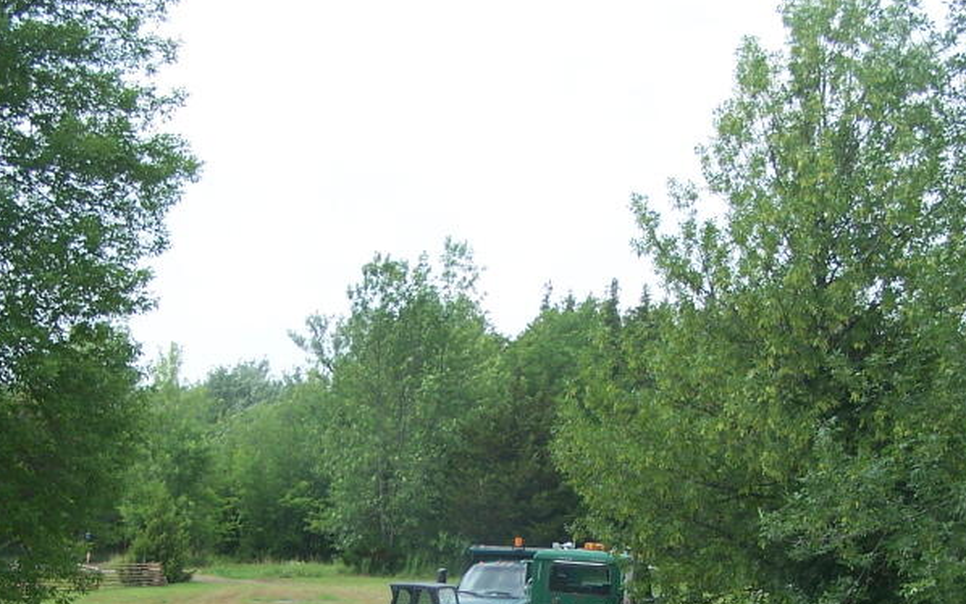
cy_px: 547
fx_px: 1817
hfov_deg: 29.8
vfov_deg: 18.6
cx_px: 499
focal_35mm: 69
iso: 80
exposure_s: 1/640
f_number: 2.8
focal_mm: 6.3
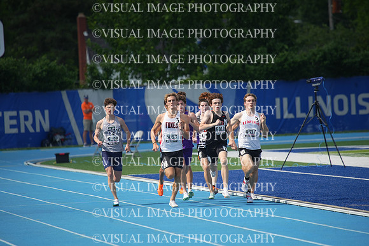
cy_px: 123
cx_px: 184
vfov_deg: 3.4
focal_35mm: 400
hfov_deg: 5.2
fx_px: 4101
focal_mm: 400
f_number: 5.6
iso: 400
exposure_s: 1/2500
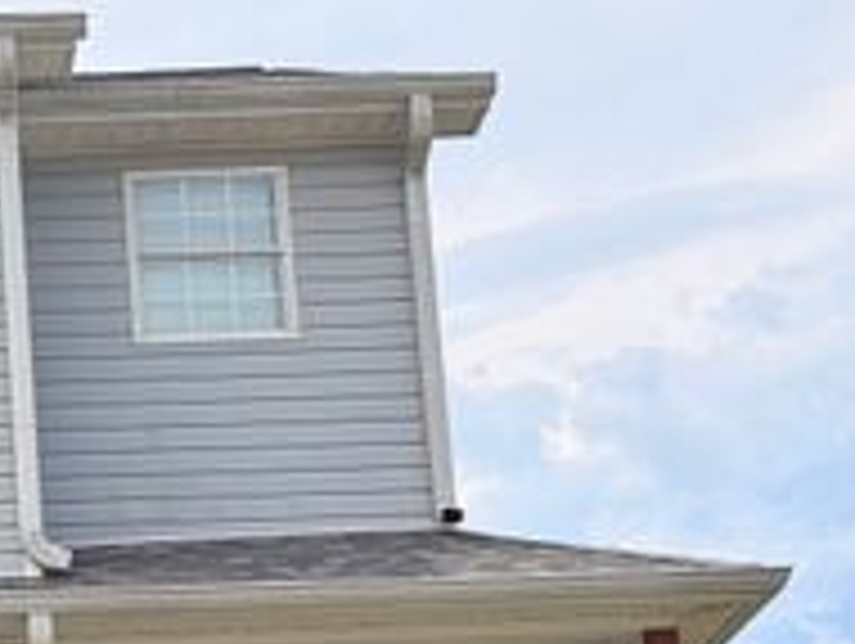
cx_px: -63
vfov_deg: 11.7
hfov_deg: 15.3
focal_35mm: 126
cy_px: 615
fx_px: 3116
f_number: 1.78
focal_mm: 6.76
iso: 64
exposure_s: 1/3891
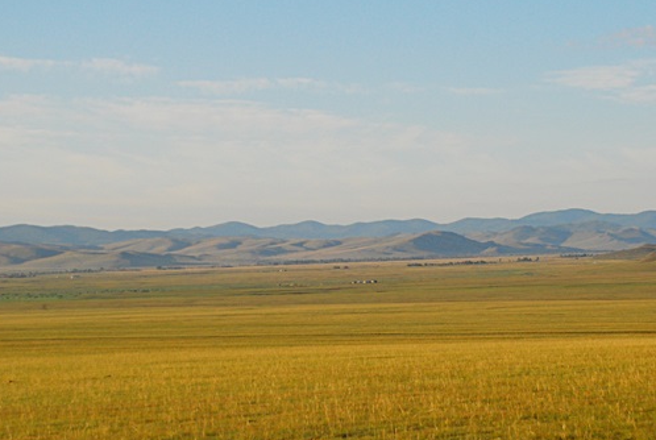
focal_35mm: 106
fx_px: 1935
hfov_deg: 19.2
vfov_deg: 13.0
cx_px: 403
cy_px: 252
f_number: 5.6
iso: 400
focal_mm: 44
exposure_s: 1/1250
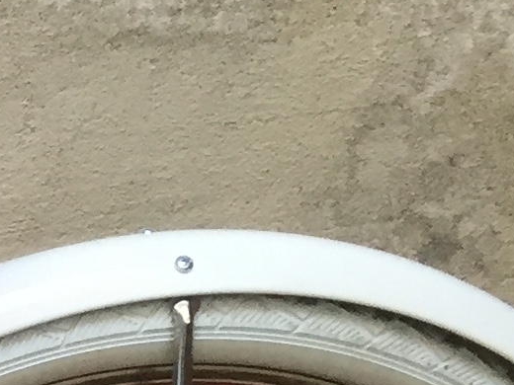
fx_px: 2702
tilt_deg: -25.5
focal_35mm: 182
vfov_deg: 8.1
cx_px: -927
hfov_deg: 9.1
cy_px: 469
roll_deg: -0.9
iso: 64
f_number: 2.2
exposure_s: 1/30
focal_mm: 4.15
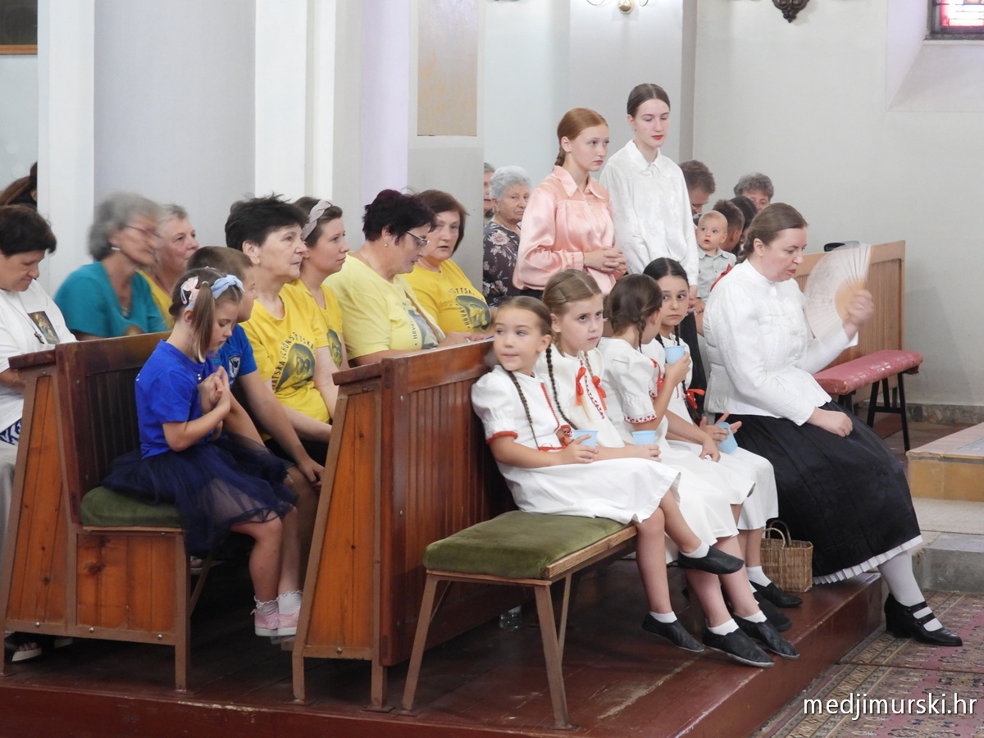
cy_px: 369
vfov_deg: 16.2
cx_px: 492
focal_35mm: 91
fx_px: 2587
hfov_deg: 21.5
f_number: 3.5
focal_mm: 16.3
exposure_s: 1/15
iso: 500
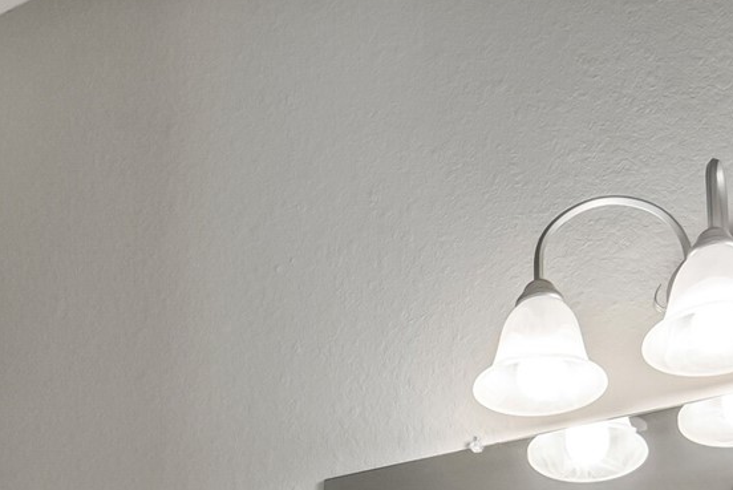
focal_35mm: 55
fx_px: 1121
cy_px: 943
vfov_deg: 18.1
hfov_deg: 36.2
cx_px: 355
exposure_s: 1/15
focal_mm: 14
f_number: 11
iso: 500
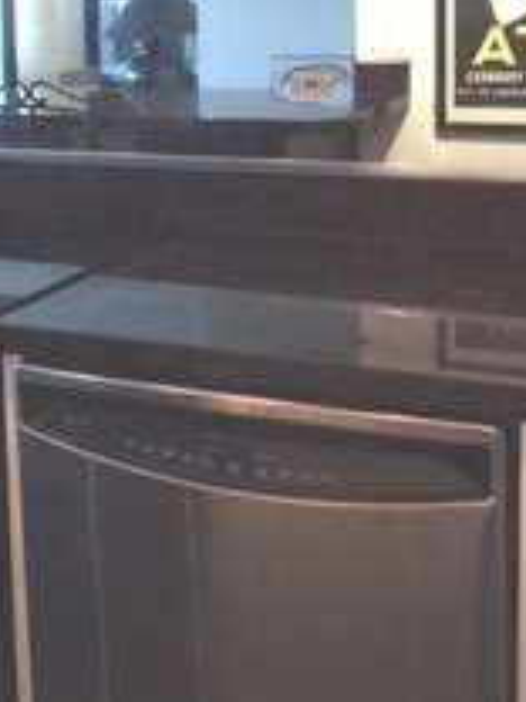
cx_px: 64
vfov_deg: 28.4
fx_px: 1357
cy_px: 155
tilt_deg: -8.2
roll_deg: +3.0
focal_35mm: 67
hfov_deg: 21.5
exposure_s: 1/36
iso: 25
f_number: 2.2
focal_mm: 4.15
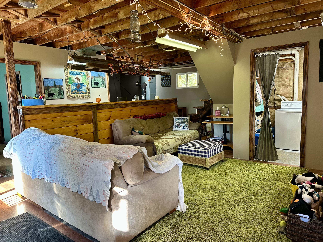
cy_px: 121
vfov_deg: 56.8
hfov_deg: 71.6
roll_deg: +2.0
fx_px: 224
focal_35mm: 24
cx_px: 162
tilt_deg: -6.1
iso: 200
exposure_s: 1/60
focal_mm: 6.86
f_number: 1.78
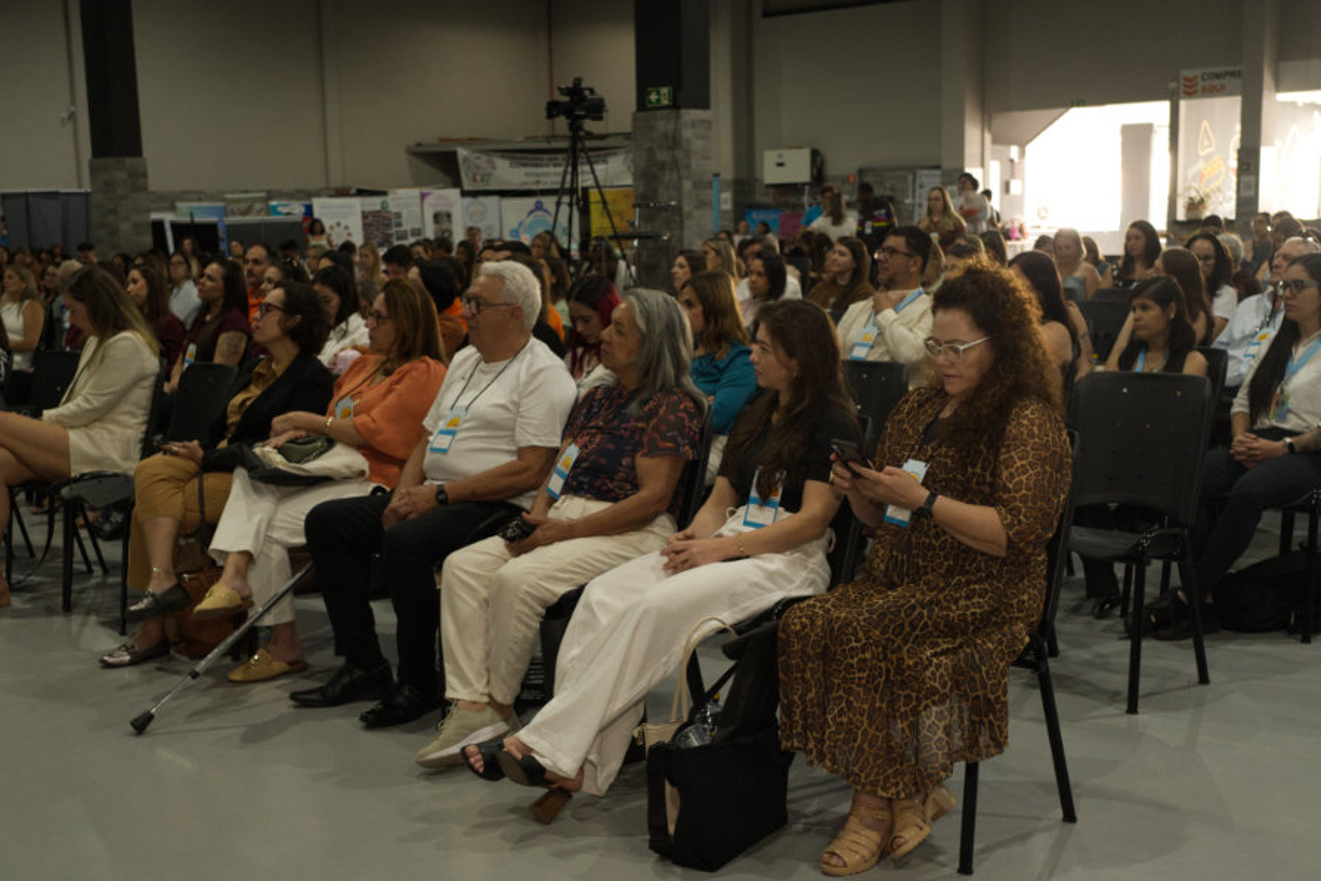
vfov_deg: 28.6
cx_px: 662
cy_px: 528
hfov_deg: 41.9
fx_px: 1725
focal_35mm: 47
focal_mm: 35
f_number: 4
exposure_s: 1/100
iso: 2500
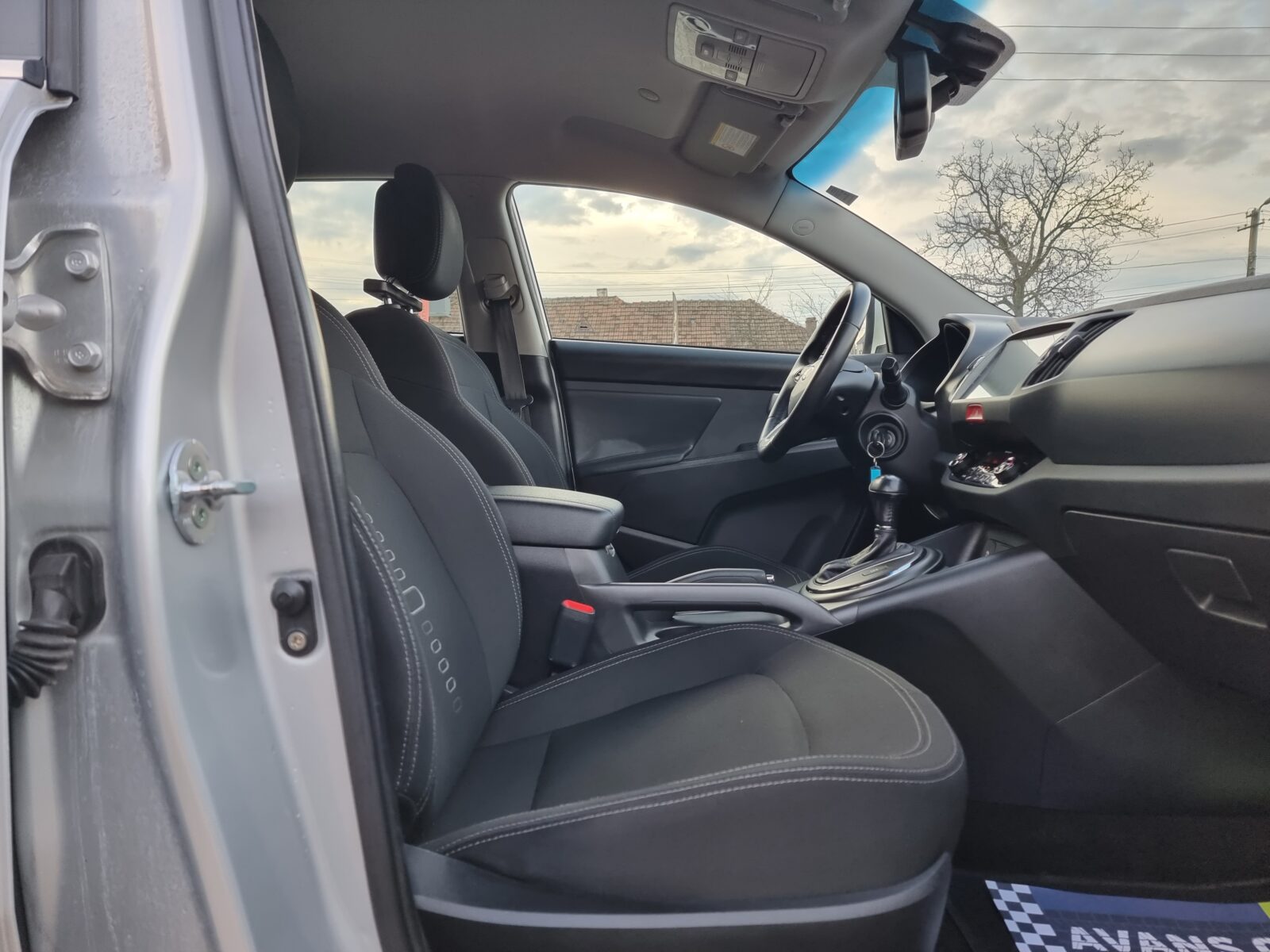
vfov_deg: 56.8
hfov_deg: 71.6
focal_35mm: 24
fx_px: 881
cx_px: 635
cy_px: 476
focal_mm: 6.7
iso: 64
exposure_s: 1/120
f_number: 1.8
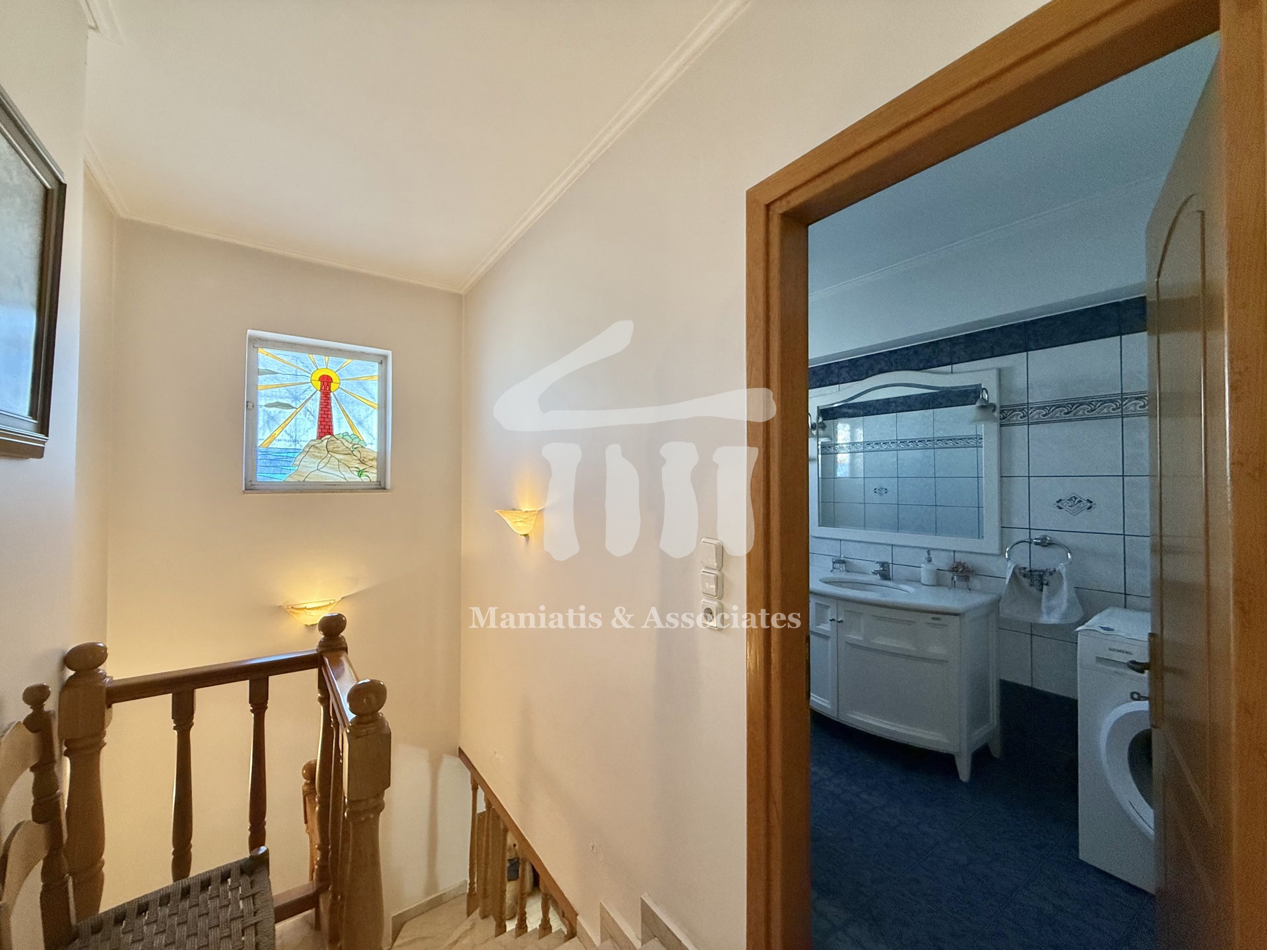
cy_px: 475
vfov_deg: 85.7
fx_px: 512
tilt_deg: +0.8
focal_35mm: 14
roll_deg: -0.3
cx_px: 634
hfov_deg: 102.1
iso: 200
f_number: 2.2
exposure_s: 1/100
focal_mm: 2.22
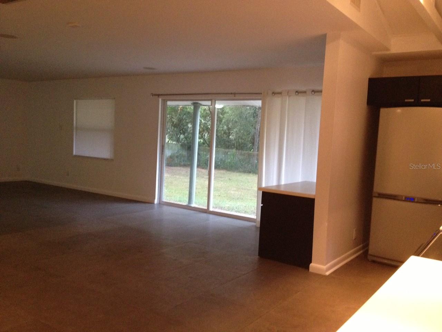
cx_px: 221
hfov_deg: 52.6
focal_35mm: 35
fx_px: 447
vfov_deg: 40.7
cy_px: 166
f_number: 2.4
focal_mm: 4.28
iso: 400
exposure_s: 1/20
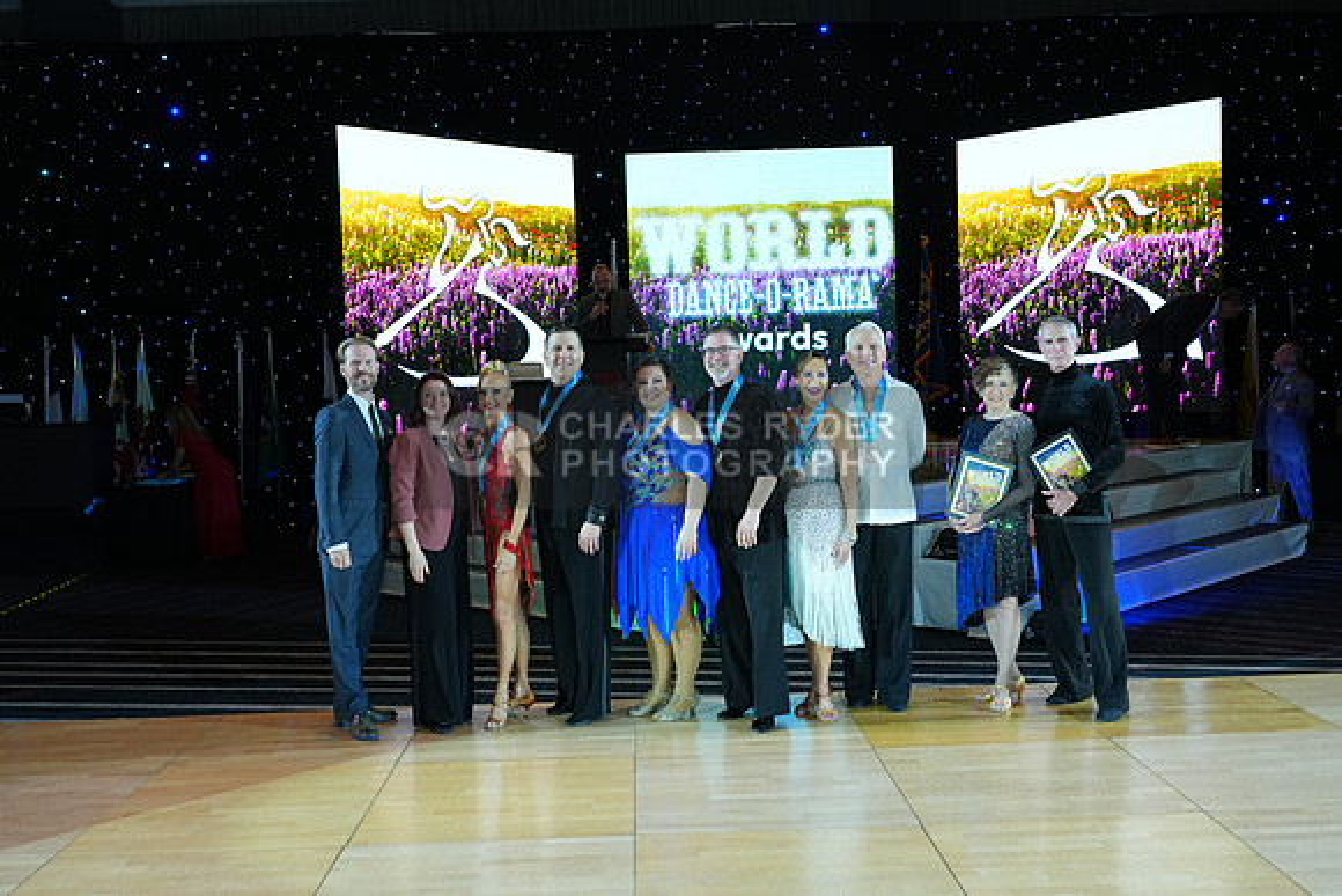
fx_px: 1305
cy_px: 448
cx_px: 671
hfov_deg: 54.4
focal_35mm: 35
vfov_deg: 37.9
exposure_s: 1/250
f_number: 5
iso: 1600
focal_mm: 35
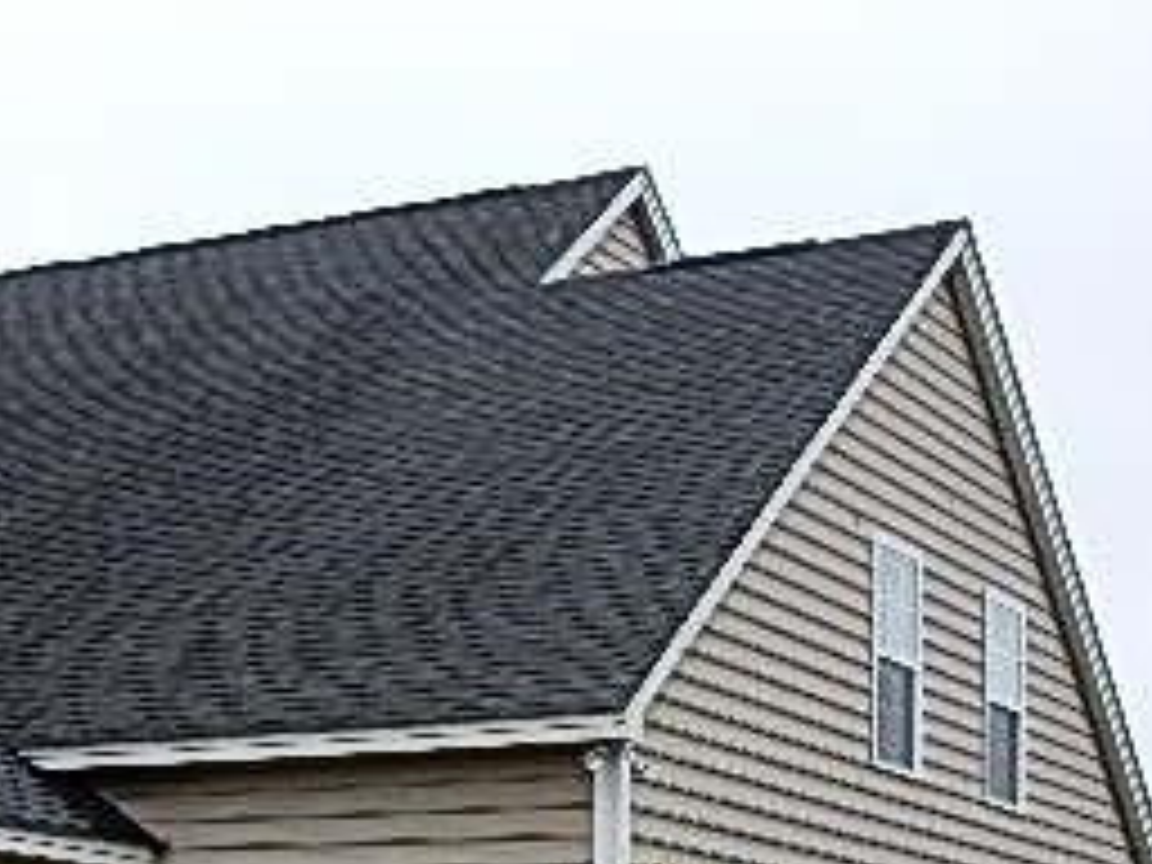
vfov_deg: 16.0
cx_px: 32
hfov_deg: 21.1
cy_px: 896
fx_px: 2995
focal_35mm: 90
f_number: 4
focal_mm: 6.4
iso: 125
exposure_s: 1/500
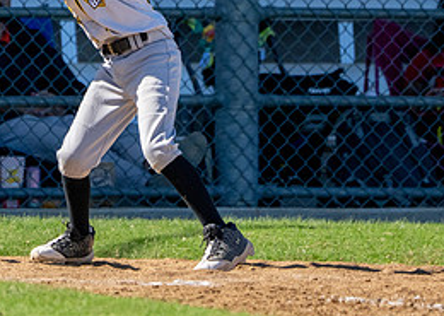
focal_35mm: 848
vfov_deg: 1.7
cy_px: -44
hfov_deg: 2.4
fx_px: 10679
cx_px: 123
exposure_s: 1/4000
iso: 1000
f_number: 5.6
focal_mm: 262
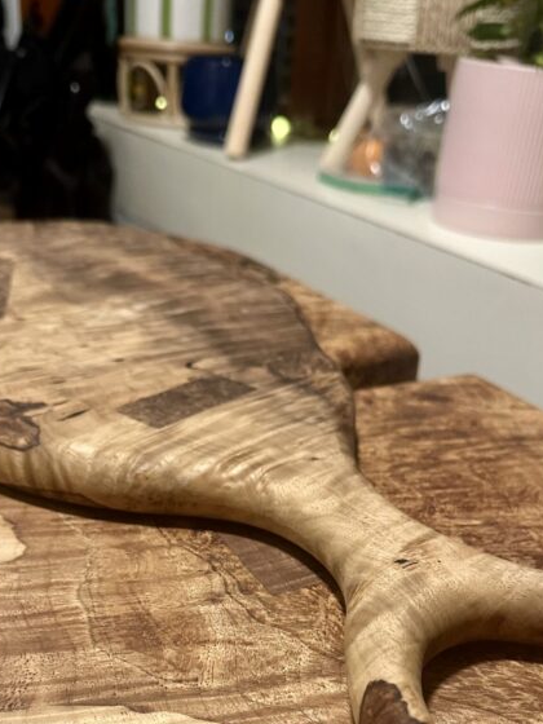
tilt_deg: -32.2
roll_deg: -3.0
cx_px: 226
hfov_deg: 35.9
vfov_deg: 44.7
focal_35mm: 40
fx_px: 837
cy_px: 572
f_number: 1.78
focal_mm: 6.86
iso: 400
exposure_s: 1/60
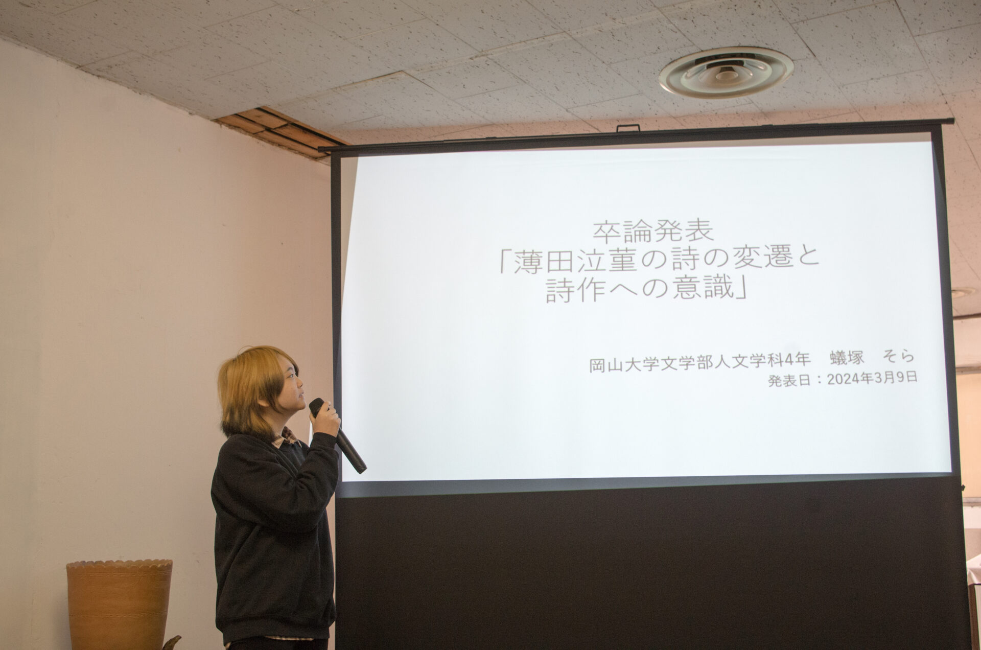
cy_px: 325
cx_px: 490
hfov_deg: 49.6
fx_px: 1061
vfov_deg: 34.1
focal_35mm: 39
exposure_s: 1/100
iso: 640
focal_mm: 26.25
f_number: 5.6
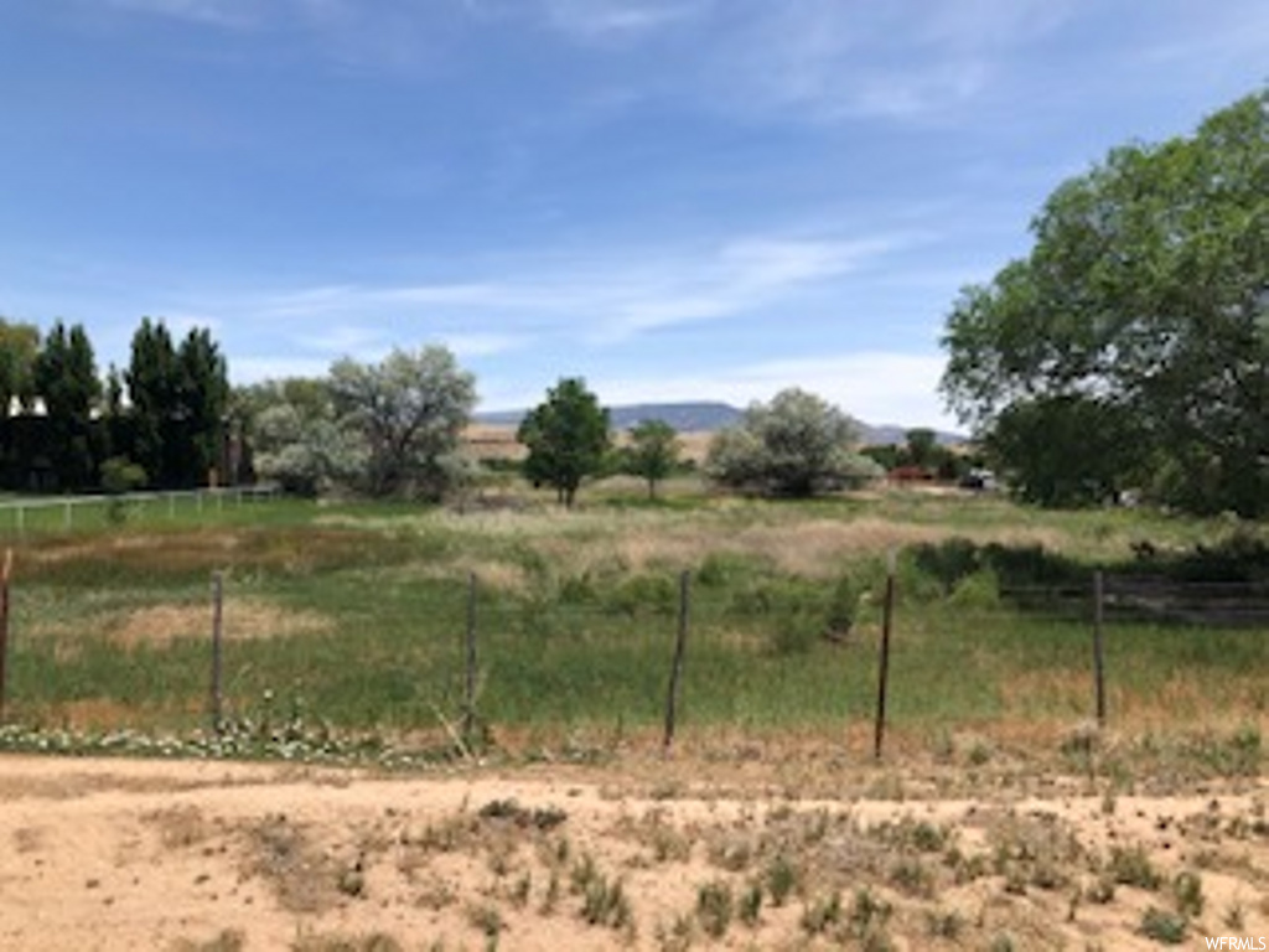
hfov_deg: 63.4
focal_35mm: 28
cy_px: 476
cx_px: 634
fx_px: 1026
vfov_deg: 49.7
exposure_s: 1/1919
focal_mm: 3.99
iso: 20
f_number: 1.8
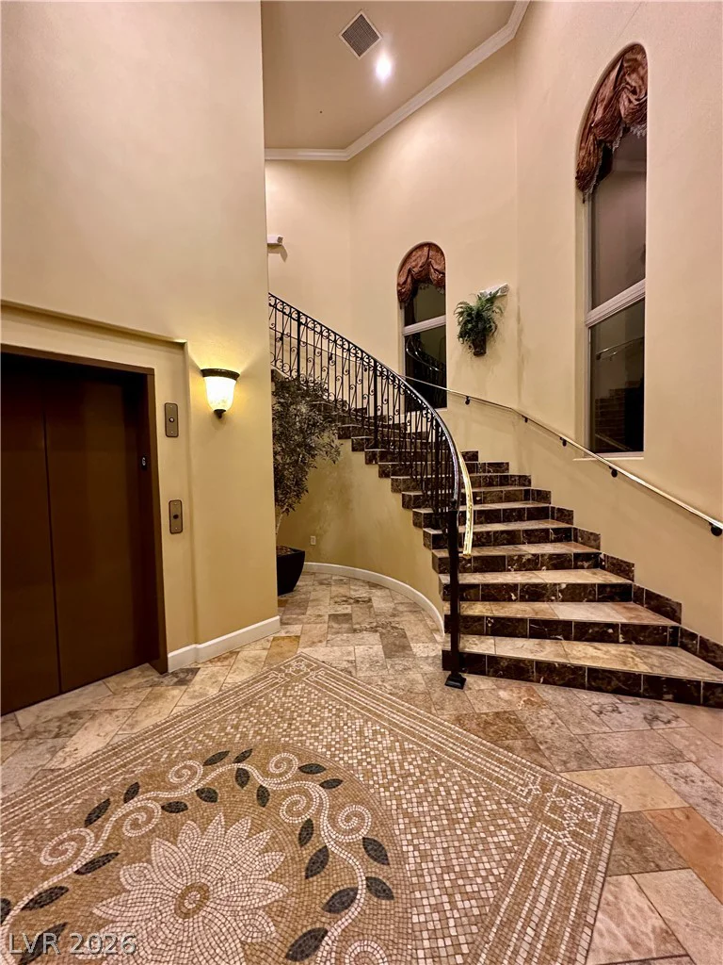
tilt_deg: -2.8
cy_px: 482
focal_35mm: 14
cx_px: 362
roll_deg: +0.6
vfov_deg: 102.1
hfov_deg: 85.7
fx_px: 390
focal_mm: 2.22
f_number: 2.2
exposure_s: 1/60
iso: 500
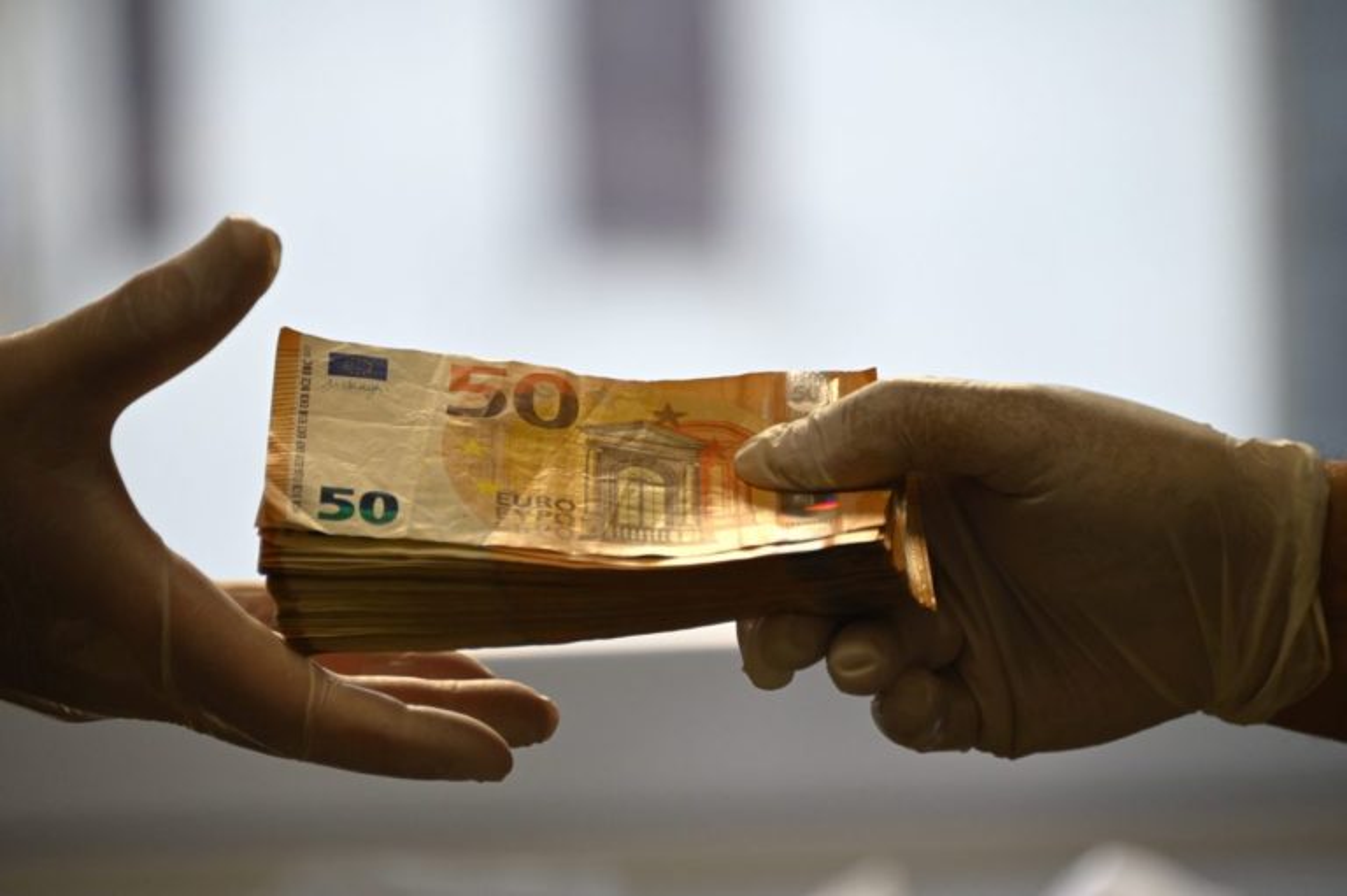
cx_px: 674
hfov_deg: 6.9
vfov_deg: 4.6
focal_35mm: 300
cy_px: 448
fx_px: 11217
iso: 2500
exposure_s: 1/250
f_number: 5.6
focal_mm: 300
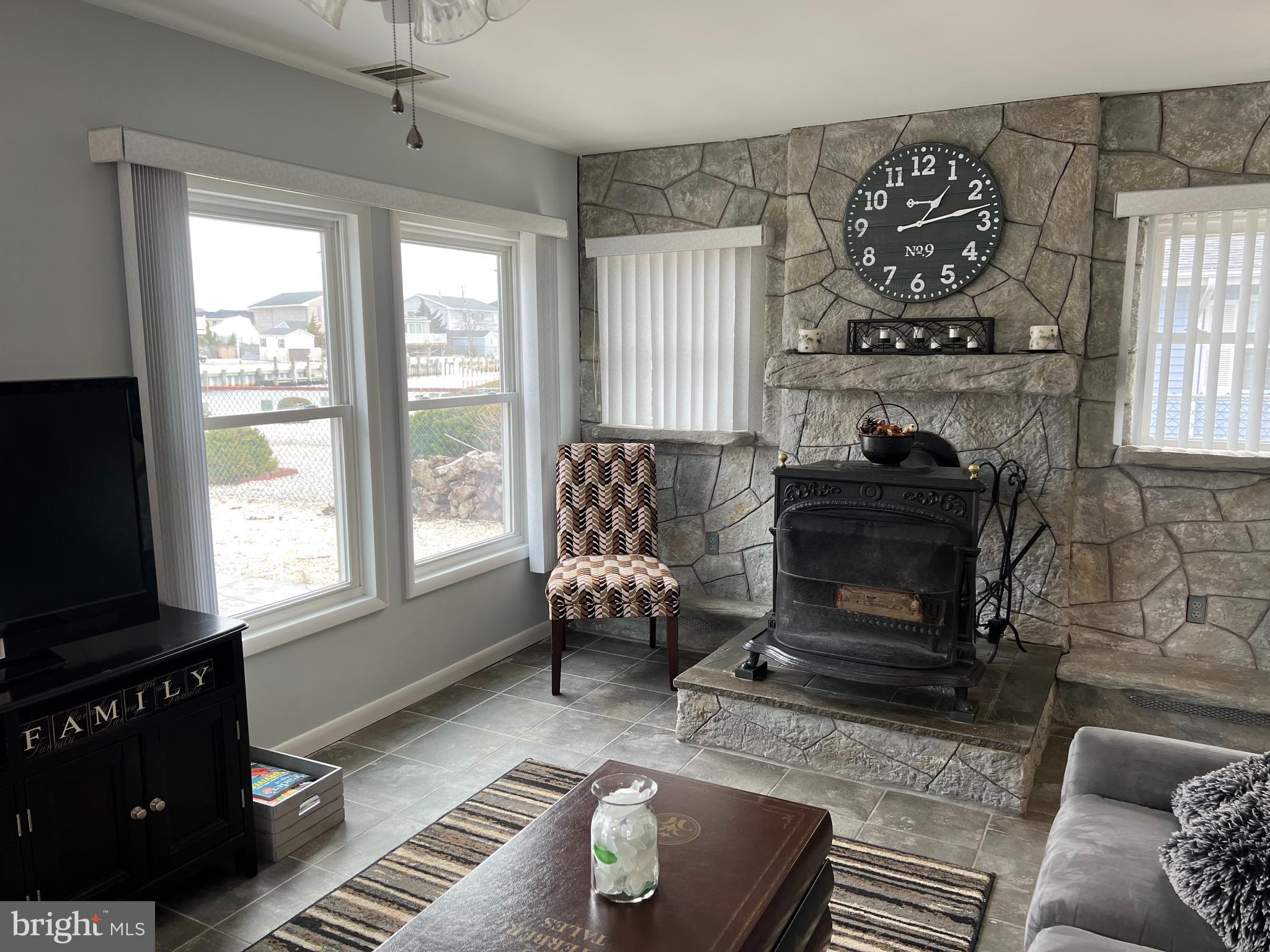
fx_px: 954
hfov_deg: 67.3
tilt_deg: -9.8
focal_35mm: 26
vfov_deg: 53.1
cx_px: 635
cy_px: 476
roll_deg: +0.5
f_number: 1.5
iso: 64
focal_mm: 5.7
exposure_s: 1/120
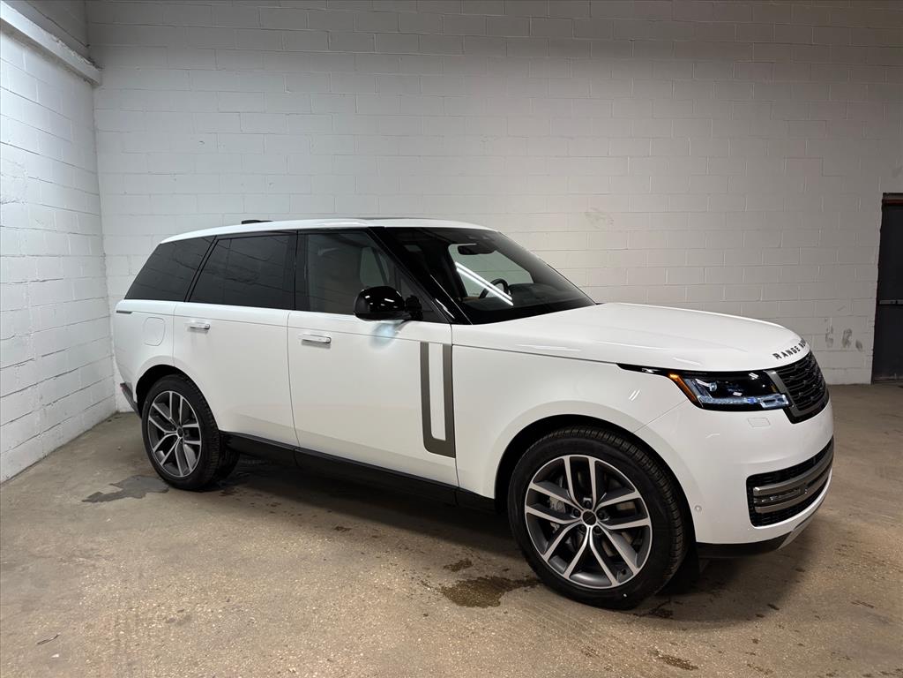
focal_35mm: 26
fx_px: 678
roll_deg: -0.2
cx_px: 452
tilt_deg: -5.3
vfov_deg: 53.1
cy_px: 339
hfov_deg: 67.3
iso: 80
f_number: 1.6
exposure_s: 1/498
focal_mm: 5.96
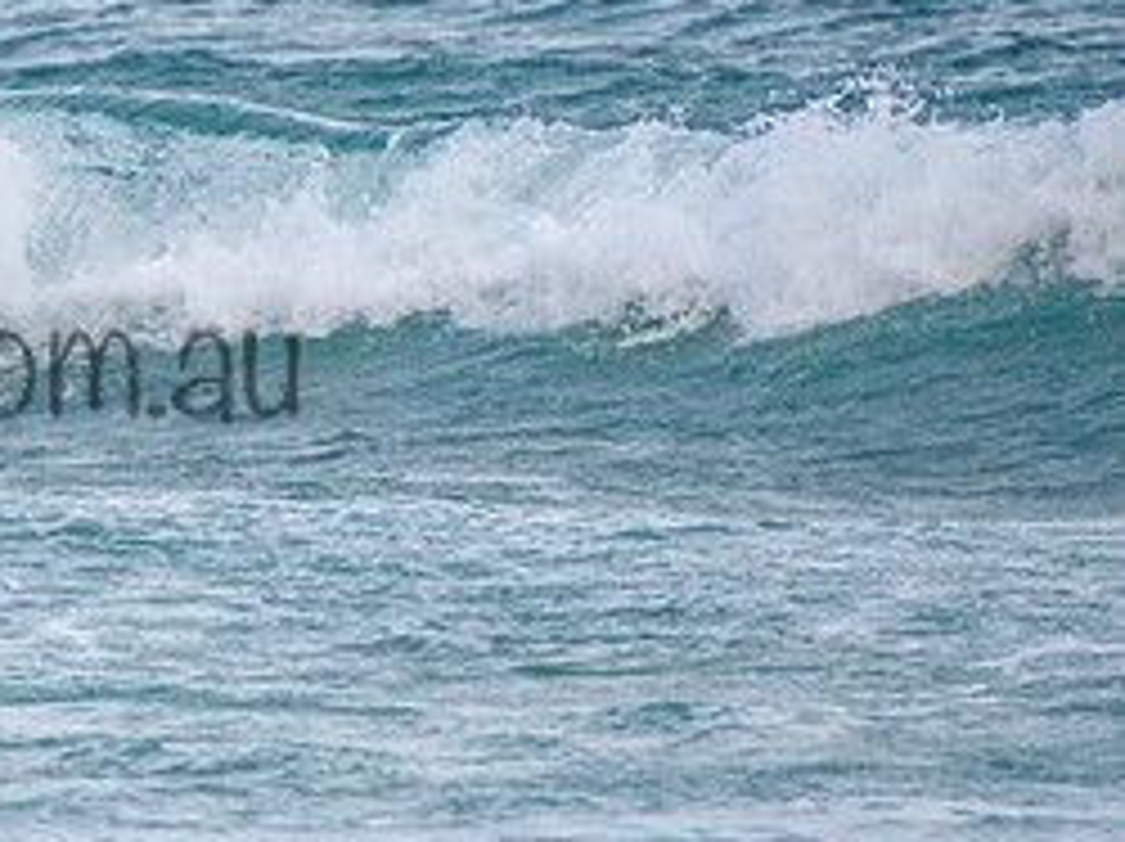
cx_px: -176
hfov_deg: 1.4
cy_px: 313
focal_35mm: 1373
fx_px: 44579
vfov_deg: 1.1
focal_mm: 400
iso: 800
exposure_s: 1/1600
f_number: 5.6
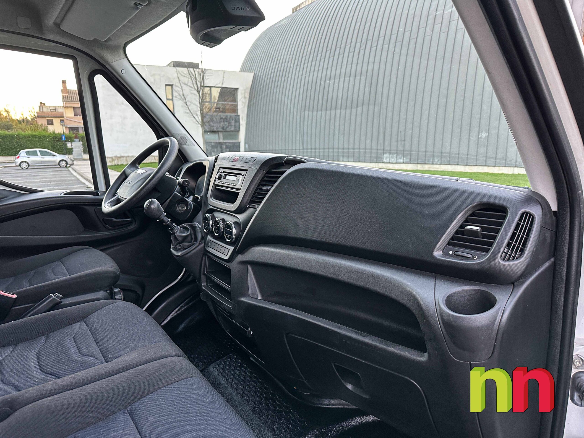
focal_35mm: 24
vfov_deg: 56.8
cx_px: 292
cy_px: 219
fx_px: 405
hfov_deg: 71.6
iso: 80
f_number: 1.8
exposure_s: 1/3200
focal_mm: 6.86
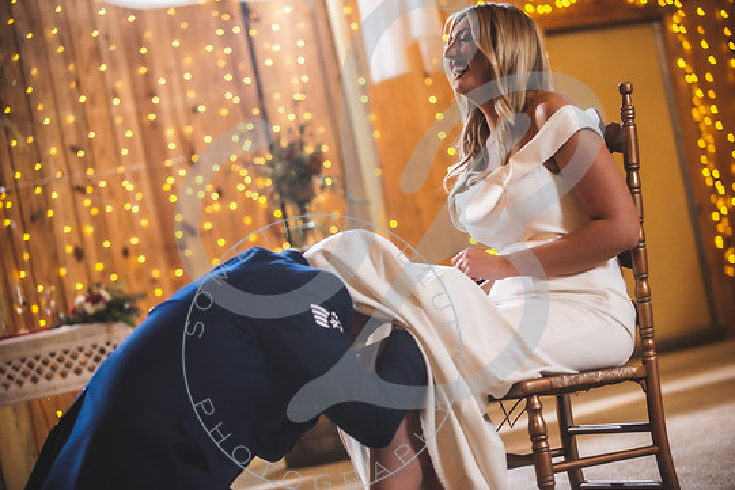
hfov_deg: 19.4
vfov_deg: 13.0
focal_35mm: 105
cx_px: 390
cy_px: 240
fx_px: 2144
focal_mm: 98
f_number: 2.8
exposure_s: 1/200
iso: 1250
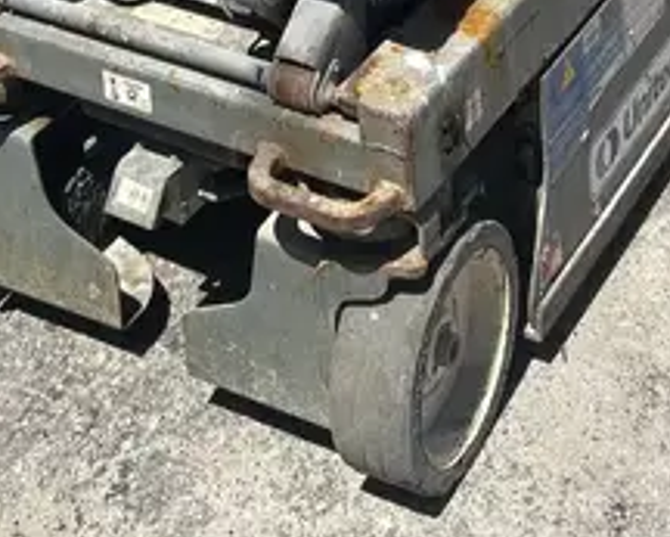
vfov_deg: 15.1
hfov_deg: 22.2
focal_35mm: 86
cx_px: 363
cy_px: -483
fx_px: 1706
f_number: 1.5
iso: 50
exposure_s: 1/4831
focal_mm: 5.7
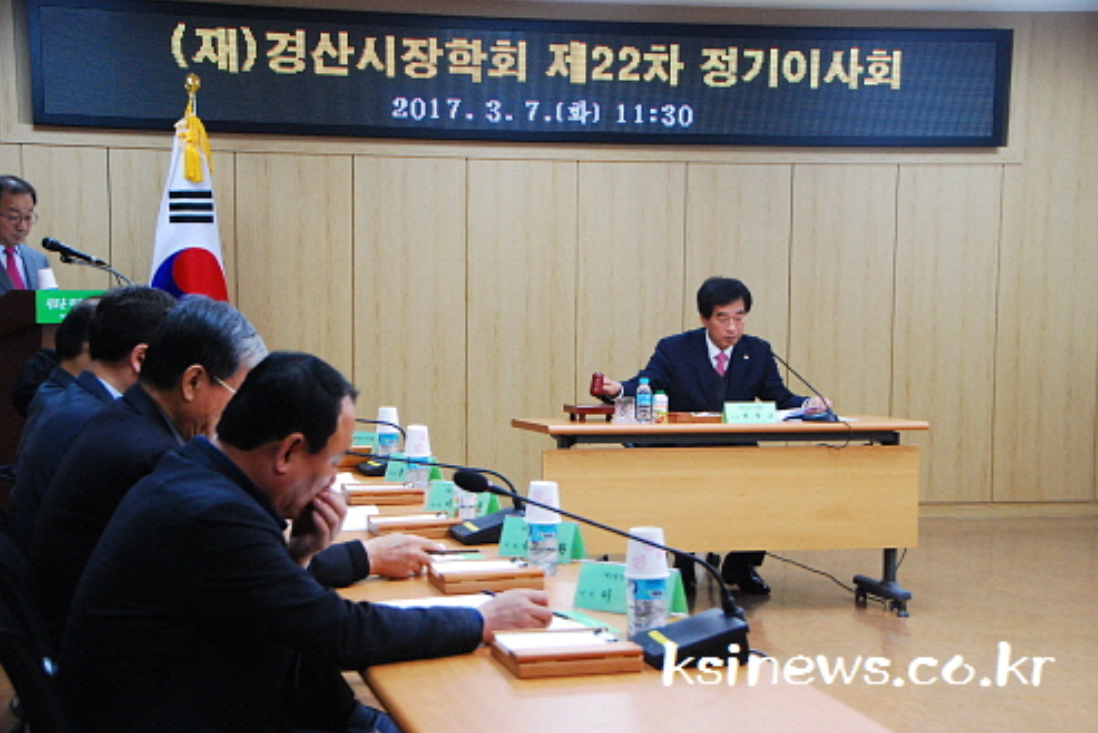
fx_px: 2044
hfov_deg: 30.1
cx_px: 552
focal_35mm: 67
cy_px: 364
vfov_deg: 20.3
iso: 1250
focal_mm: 44
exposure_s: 1/50
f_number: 6.3
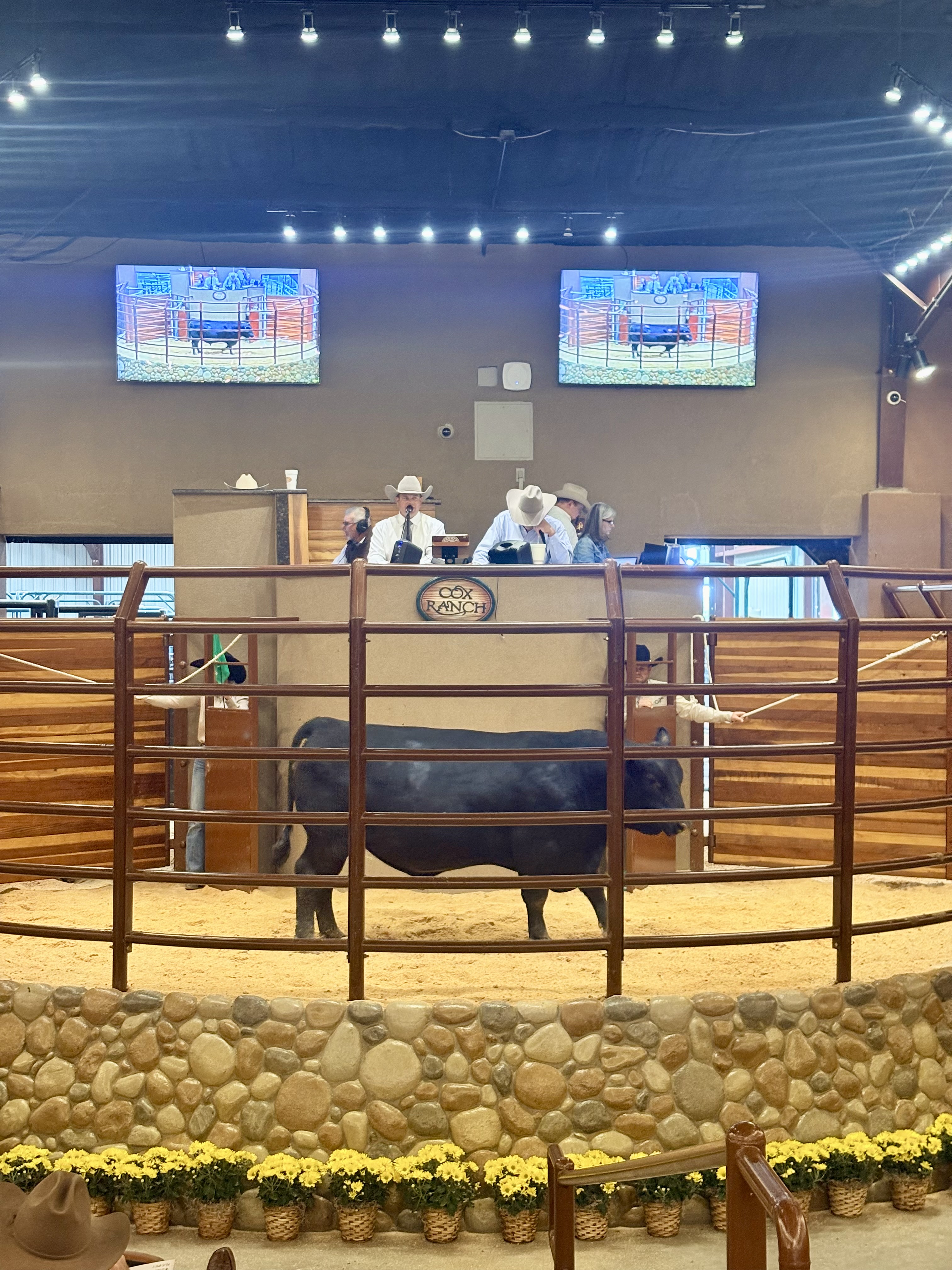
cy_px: 635
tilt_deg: -0.8
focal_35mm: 52
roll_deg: +0.2
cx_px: 476
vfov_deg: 36.8
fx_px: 1907
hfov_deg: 28.0
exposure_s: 1/40
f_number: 1.6
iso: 160
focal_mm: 5.96
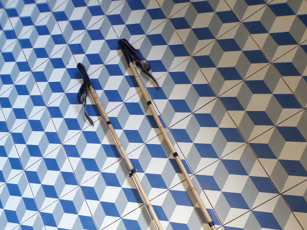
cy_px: 208
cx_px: 167
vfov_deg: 37.9
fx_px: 310
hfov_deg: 52.6
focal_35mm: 35
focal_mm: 4.3
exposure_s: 1/17
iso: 263
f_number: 3
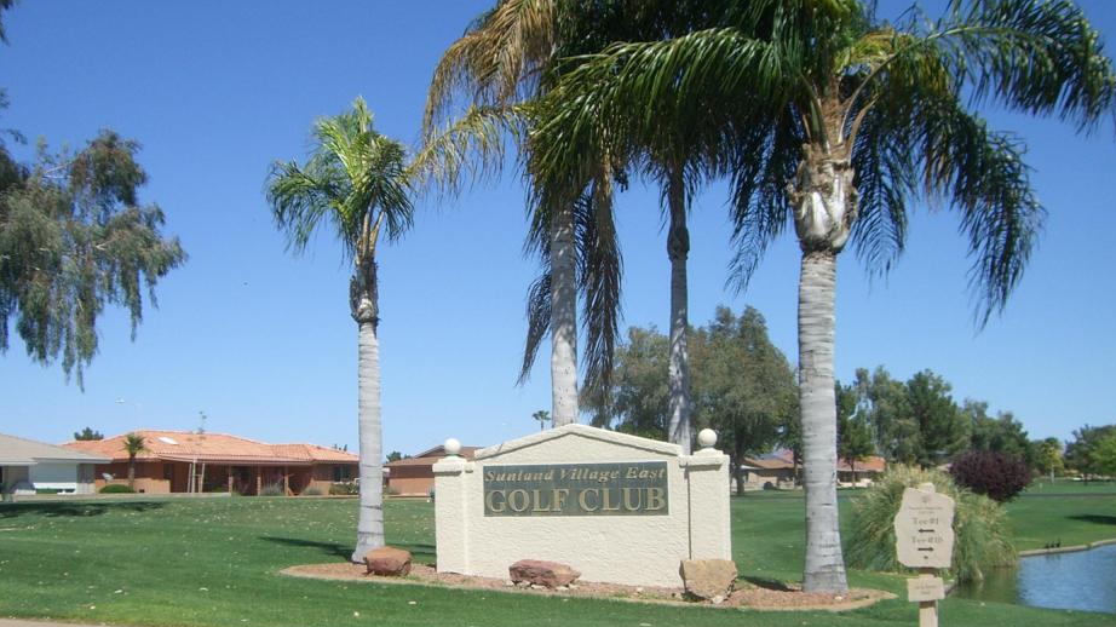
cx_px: 560
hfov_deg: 44.6
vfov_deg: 25.8
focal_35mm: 46
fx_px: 1361
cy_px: 405
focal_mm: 6.2
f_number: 4.3
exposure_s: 1/800
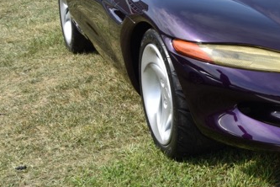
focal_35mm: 73
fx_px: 568
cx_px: 266
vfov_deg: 18.4
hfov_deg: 26.5
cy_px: 29
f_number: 9
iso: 200
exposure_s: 1/320
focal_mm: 18
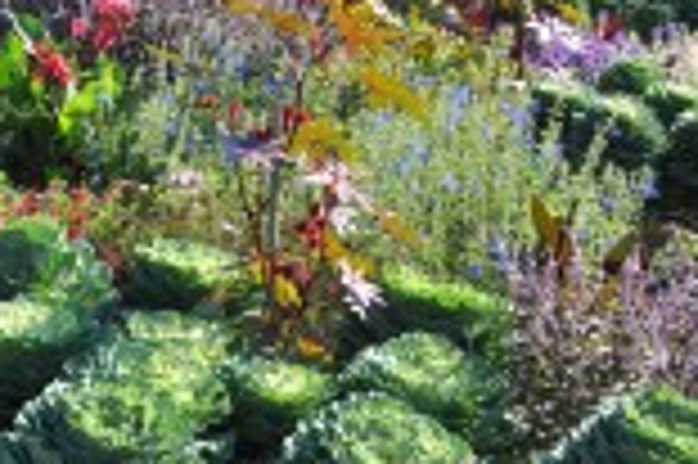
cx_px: -272
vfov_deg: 14.2
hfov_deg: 19.5
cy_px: 0
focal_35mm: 94
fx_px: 1830
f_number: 8
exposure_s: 1/250
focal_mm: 21
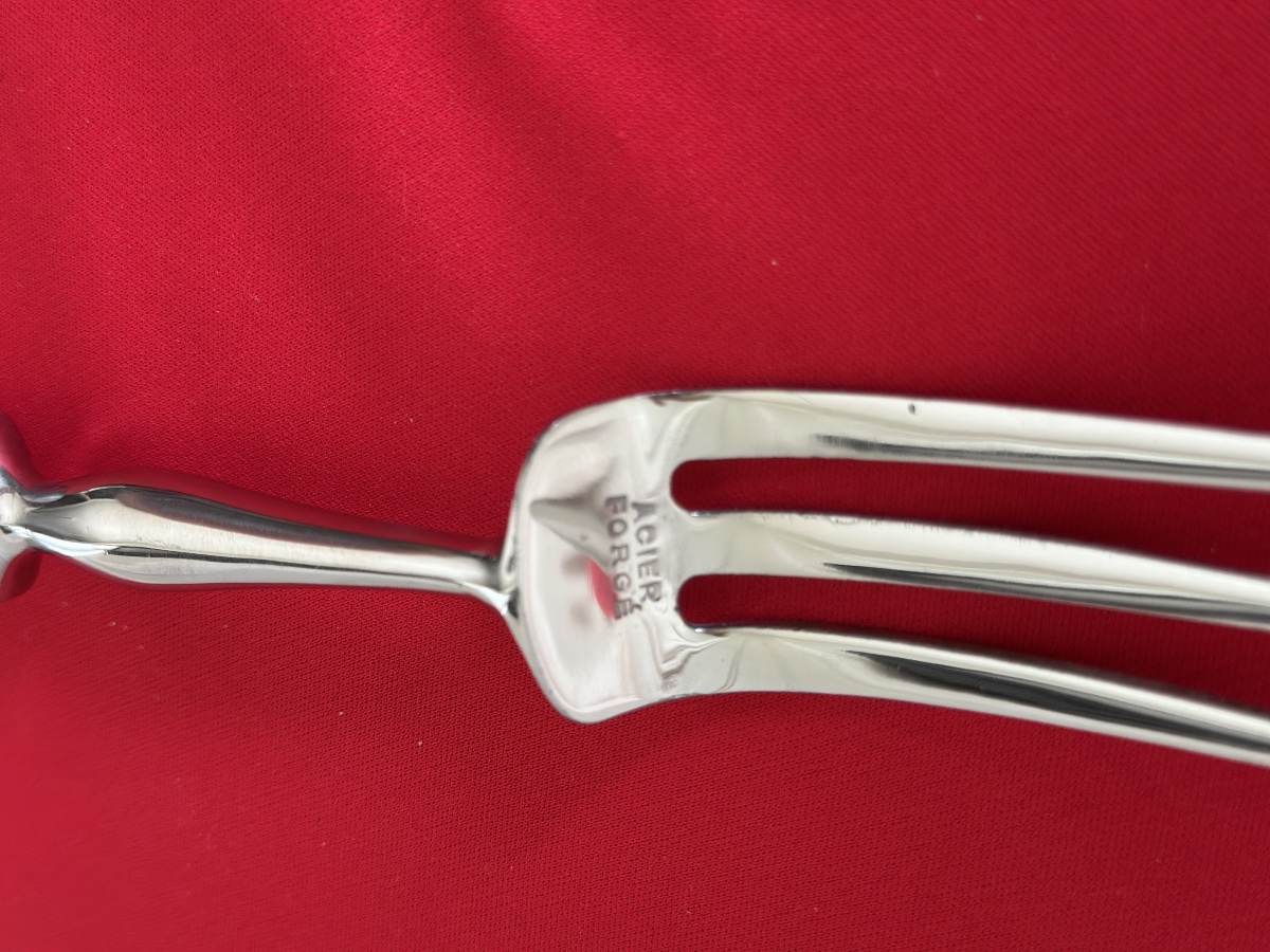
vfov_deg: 30.3
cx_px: 635
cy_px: 476
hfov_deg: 39.7
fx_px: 1761
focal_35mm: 48
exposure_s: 1/69
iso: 125
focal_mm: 6.86
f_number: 1.78
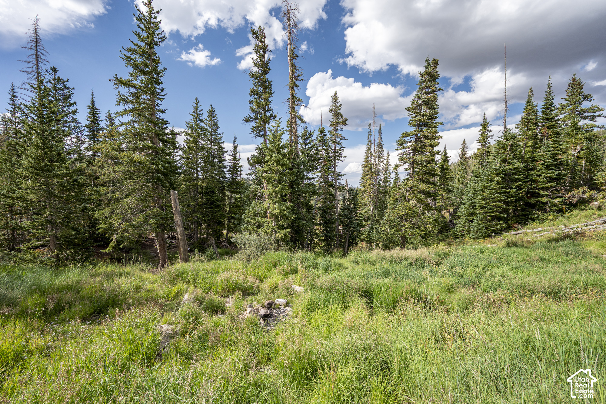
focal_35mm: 16
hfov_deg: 98.6
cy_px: 202
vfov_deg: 75.5
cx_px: 303
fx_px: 261
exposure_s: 1/500
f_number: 10
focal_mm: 15.5
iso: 320
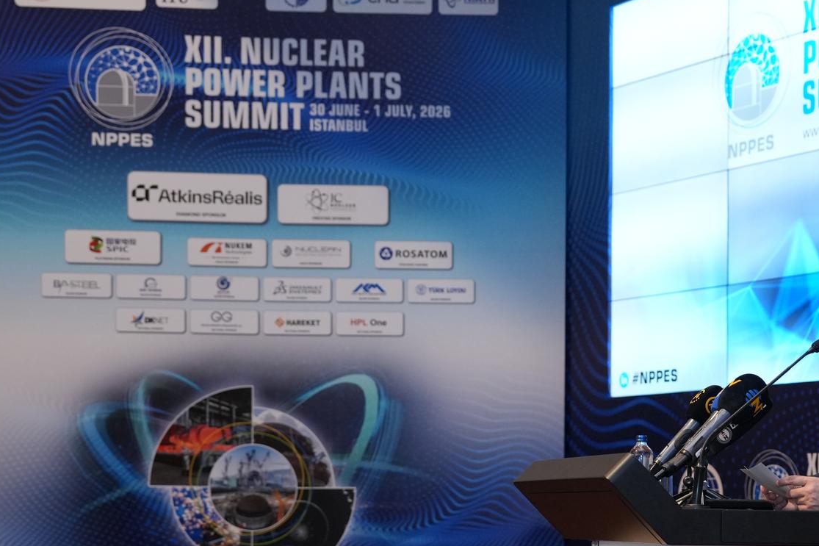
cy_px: 463
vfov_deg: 16.3
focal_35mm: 83
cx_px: 649
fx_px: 1888
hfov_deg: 24.1
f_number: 3.5
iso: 2000
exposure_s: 1/200
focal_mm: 42
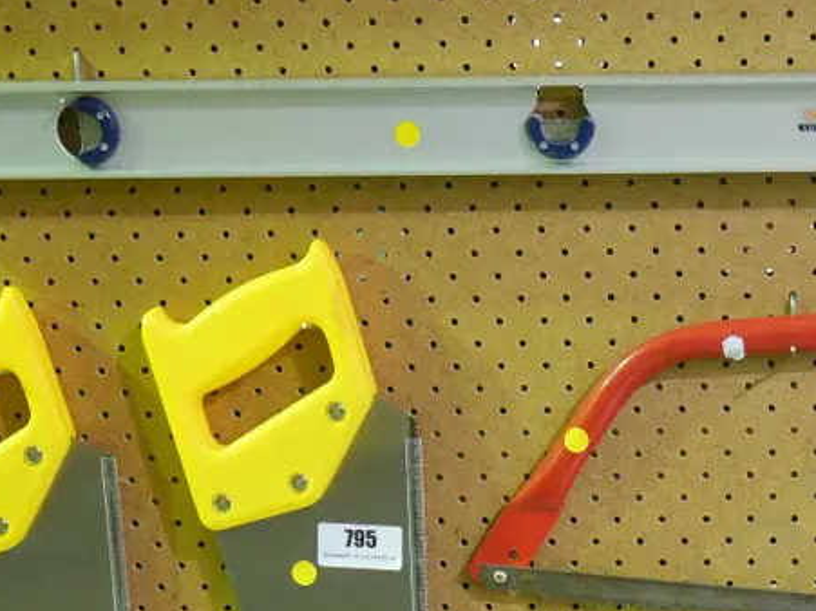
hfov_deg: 19.4
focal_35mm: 100
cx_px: 704
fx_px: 2357
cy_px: 605
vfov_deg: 14.6
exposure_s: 1/25
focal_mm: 22
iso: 3200
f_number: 4.9
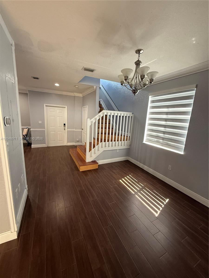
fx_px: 113
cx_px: 104
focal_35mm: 14
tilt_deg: -8.7
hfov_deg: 85.7
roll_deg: -3.7
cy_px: 139
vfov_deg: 102.1
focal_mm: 2.22
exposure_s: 1/60
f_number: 2.2
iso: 250
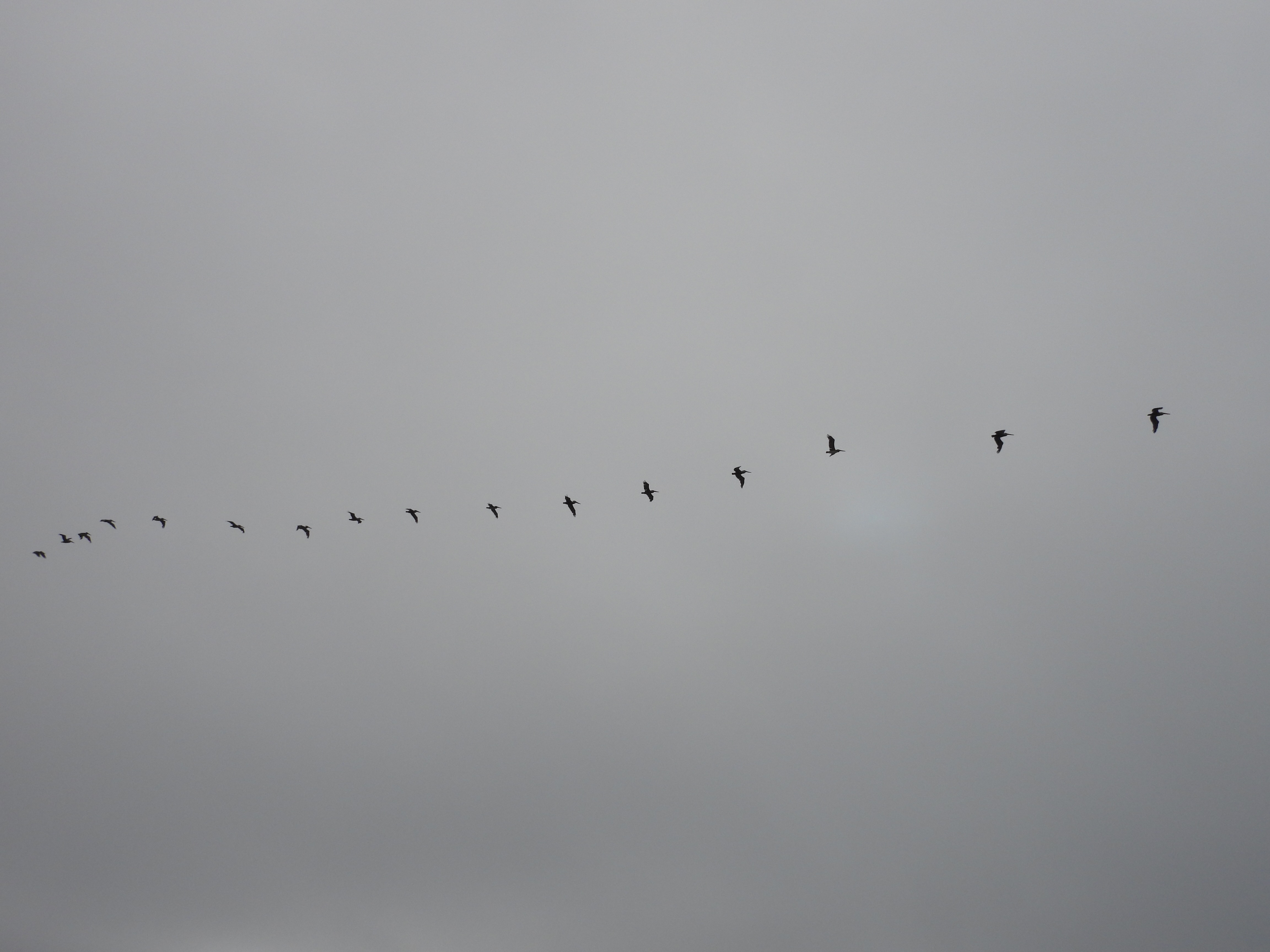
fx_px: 1211
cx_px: 635
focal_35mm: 33
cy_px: 476
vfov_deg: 42.9
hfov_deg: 55.4
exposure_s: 1/1600
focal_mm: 5.9
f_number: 5
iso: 100
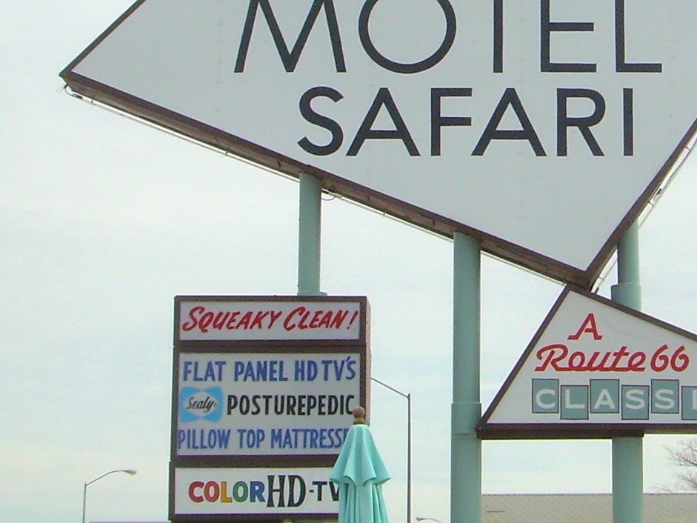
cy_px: 33
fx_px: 2578
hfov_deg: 15.3
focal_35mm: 128
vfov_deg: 11.5
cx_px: 518
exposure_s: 1/648
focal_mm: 8.9
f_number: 5.3
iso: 50
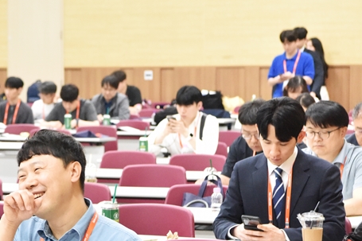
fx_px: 1548
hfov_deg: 13.1
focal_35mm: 154
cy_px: 163
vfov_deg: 8.9
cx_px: -10
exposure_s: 1/125
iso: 6400
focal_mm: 70
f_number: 5.6
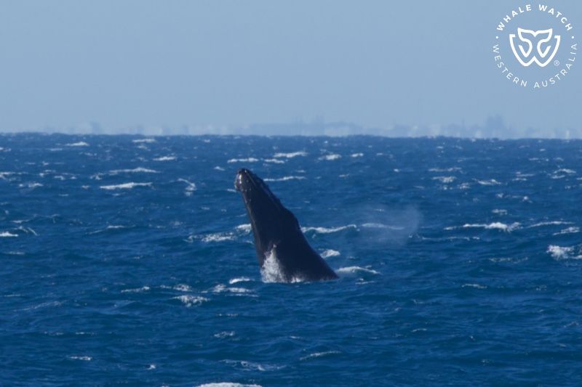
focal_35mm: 600
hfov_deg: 3.4
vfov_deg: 2.3
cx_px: 291
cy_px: 194
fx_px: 9697
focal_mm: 600
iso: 1250
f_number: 8
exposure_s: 1/3200
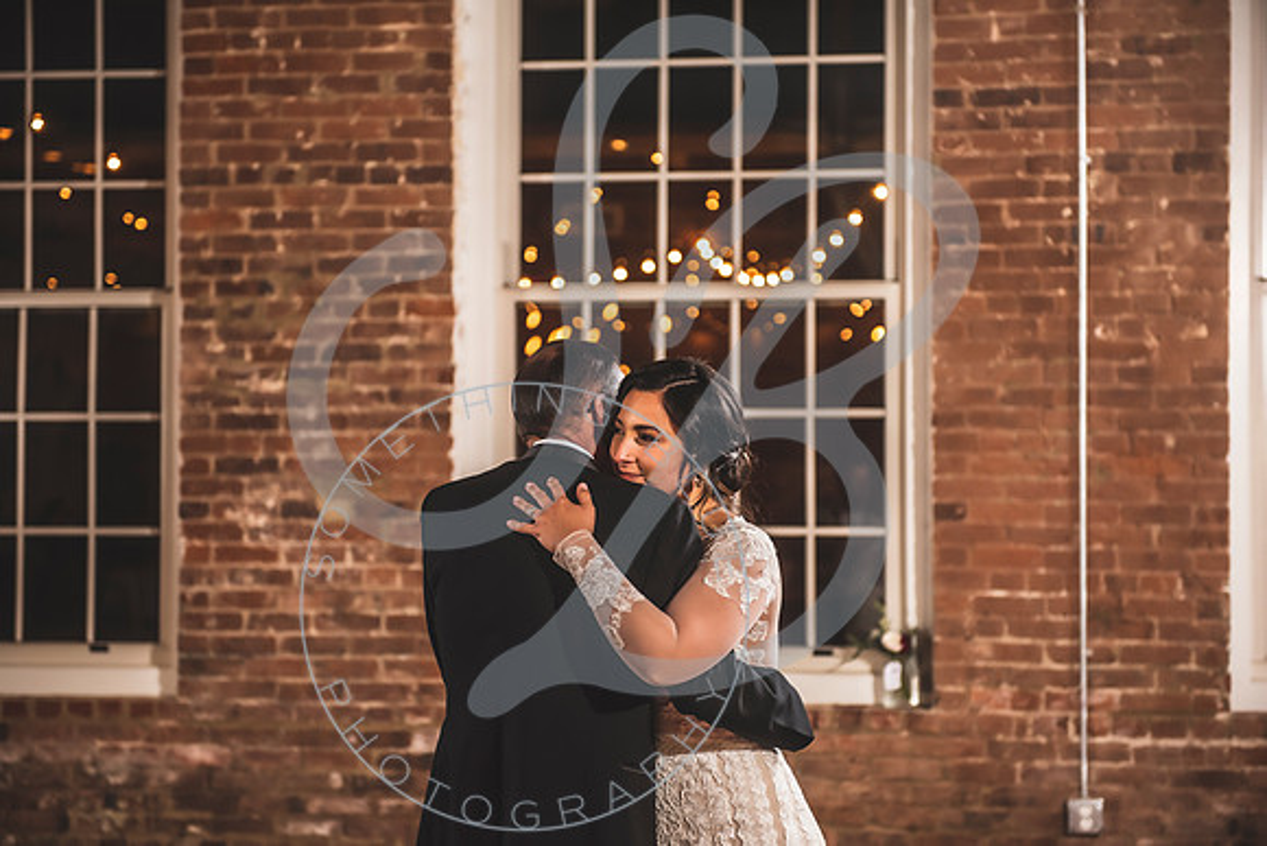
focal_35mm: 71
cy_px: 423
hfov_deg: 28.5
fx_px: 2491
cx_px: 634
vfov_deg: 19.3
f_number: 2.8
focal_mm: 70
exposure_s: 1/125
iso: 500
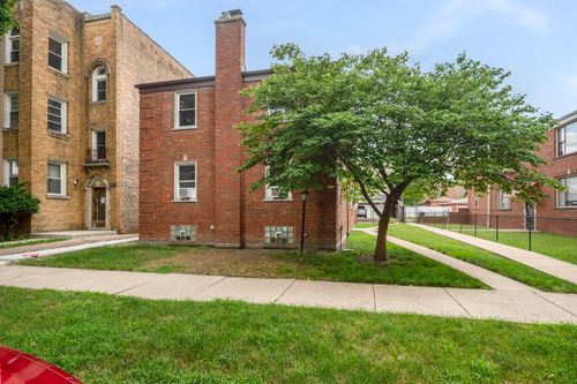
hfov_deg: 85.4
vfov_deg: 63.2
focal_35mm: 20
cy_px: 192
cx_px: 288
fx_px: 312
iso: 800
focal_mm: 19.5
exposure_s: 1/100
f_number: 8
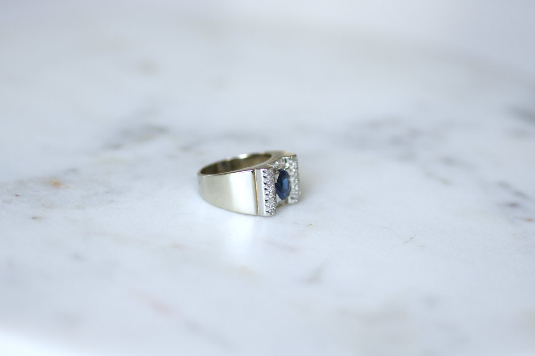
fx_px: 1560
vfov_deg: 13.0
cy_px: 178
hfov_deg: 19.5
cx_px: 268
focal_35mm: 105
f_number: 2.8
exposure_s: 1/125
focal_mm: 70
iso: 200
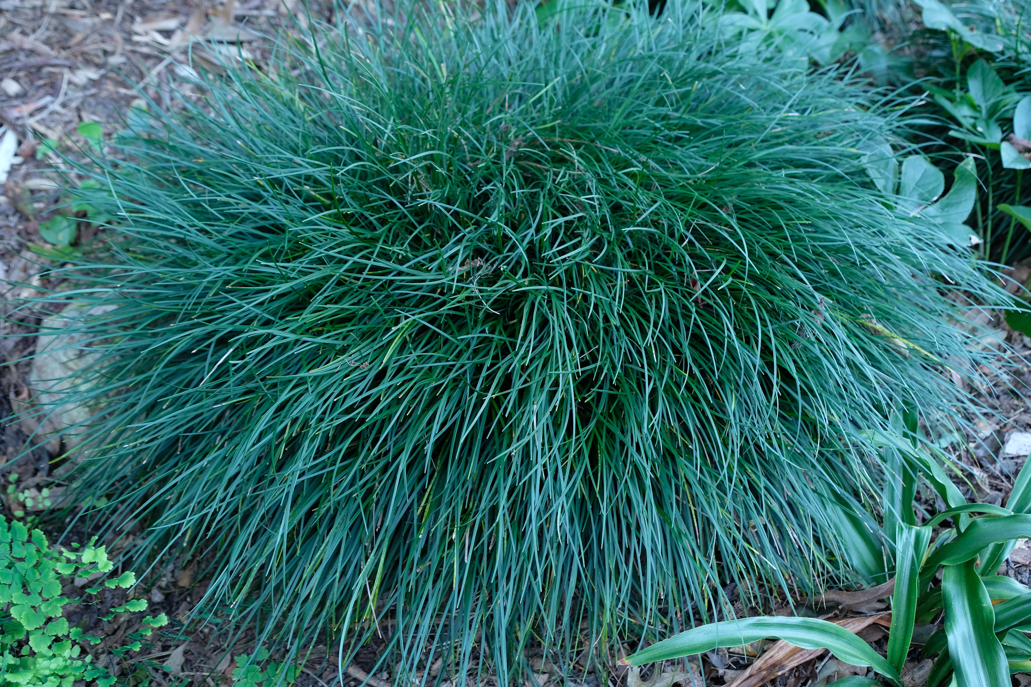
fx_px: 1403
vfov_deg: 27.5
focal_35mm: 49
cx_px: 516
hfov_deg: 40.3
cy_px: 344
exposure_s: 1/13
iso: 800
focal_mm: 32.6
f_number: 5.6
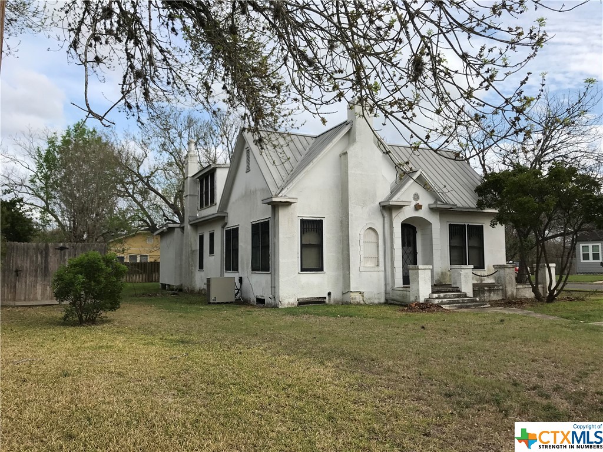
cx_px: 302
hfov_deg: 63.4
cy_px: 226
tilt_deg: +4.6
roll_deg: +0.7
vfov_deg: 49.7
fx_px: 488
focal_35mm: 28
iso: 20
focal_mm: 3.99
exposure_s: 1/1681
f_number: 1.8
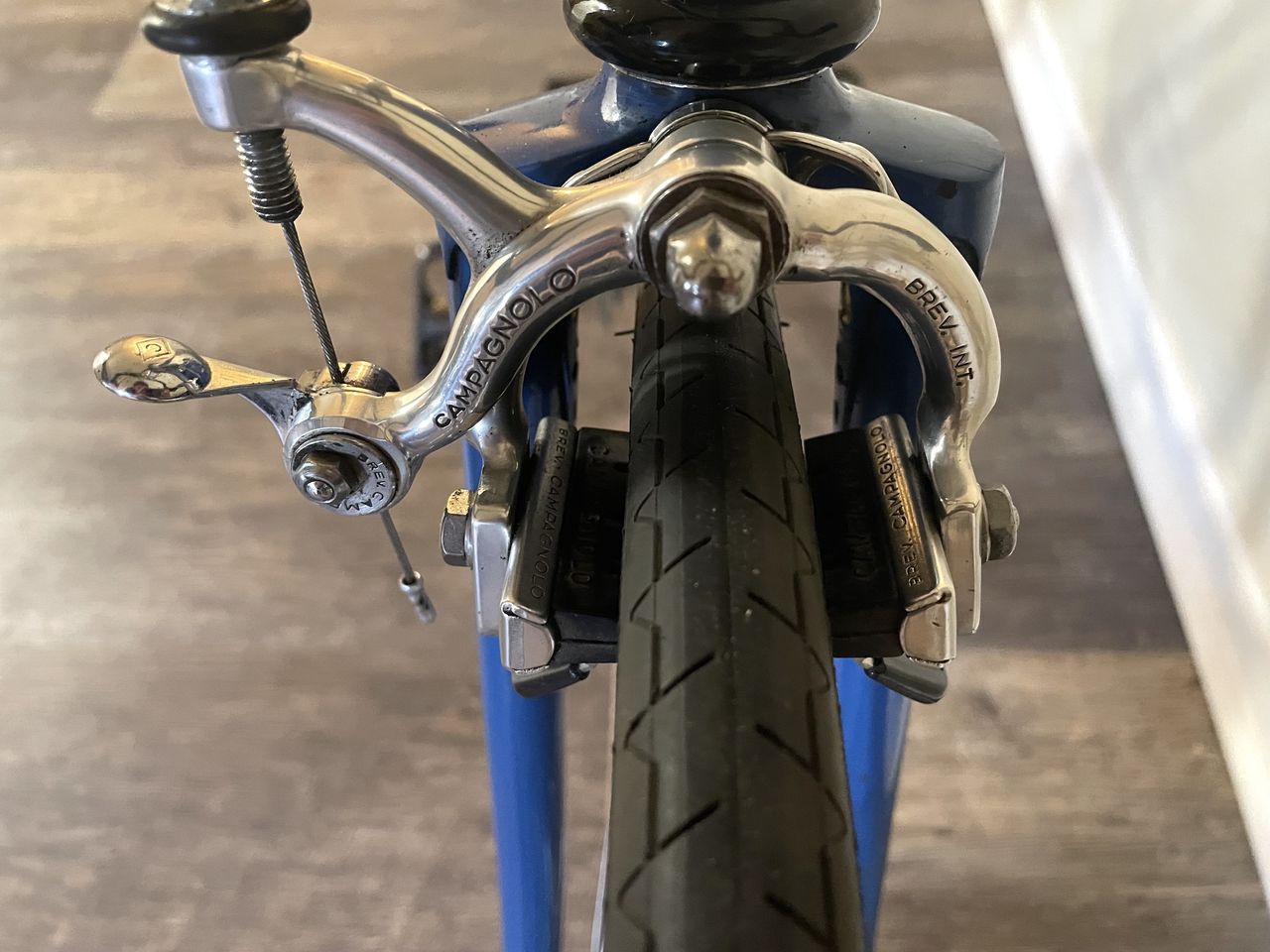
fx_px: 954
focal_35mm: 26
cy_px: 476
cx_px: 635
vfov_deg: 53.1
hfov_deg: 67.3
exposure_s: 1/30
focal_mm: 4.2
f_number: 1.6
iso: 640
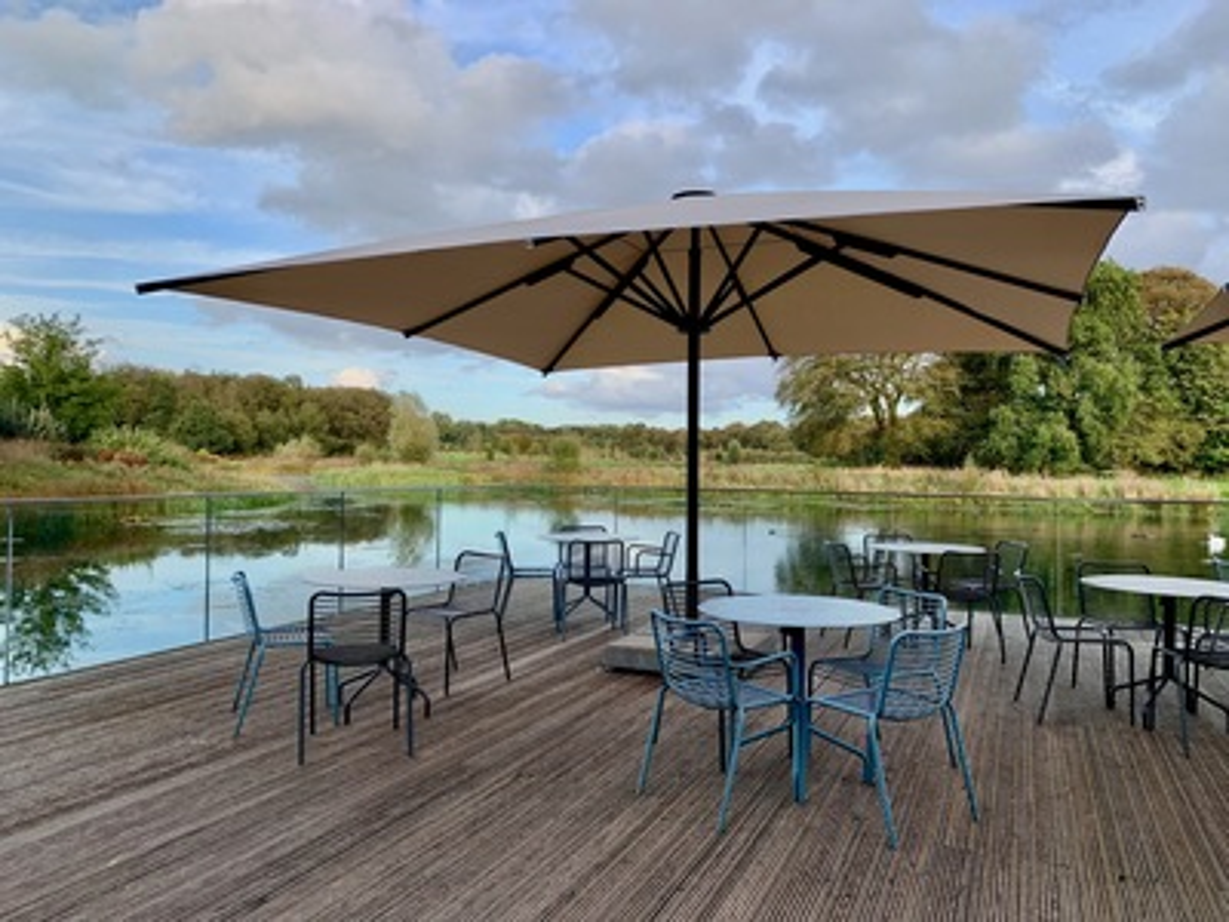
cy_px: 461
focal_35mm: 26
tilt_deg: -0.8
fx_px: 923
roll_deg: +0.2
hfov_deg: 67.3
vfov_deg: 53.1
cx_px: 614
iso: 25
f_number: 1.8
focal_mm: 4.25
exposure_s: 1/429
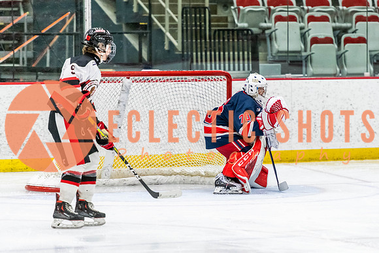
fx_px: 2770
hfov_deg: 7.8
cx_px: 256
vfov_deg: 5.2
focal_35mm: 263
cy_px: 127
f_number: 2.8
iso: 3200
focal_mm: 190
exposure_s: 1/640
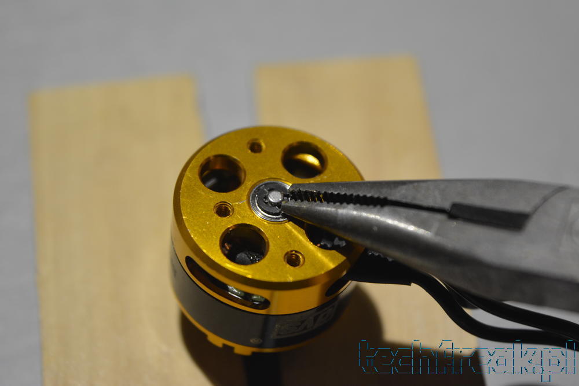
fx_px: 1327
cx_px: 290
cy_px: 193
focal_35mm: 82
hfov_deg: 24.6
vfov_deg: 16.6
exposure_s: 1/60
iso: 800
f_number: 5.6
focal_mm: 55
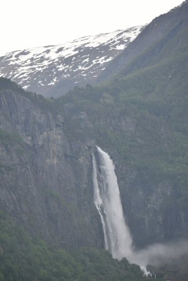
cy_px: 140
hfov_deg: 9.0
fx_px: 1198
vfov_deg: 13.4
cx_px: 94
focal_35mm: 153
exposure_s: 1/160
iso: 280
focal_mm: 102
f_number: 4.8
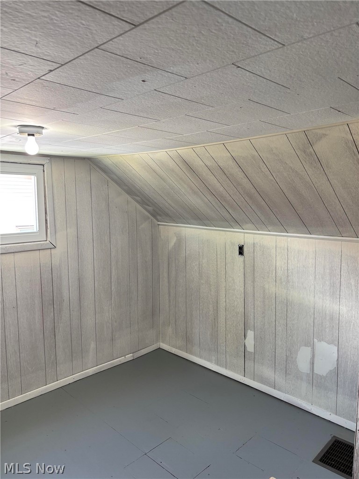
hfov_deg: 53.1
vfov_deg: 67.3
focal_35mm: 26
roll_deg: +0.4
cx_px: 180
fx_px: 360
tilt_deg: -5.7
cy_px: 240
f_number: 1.6
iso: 100
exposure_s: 1/60
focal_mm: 5.96
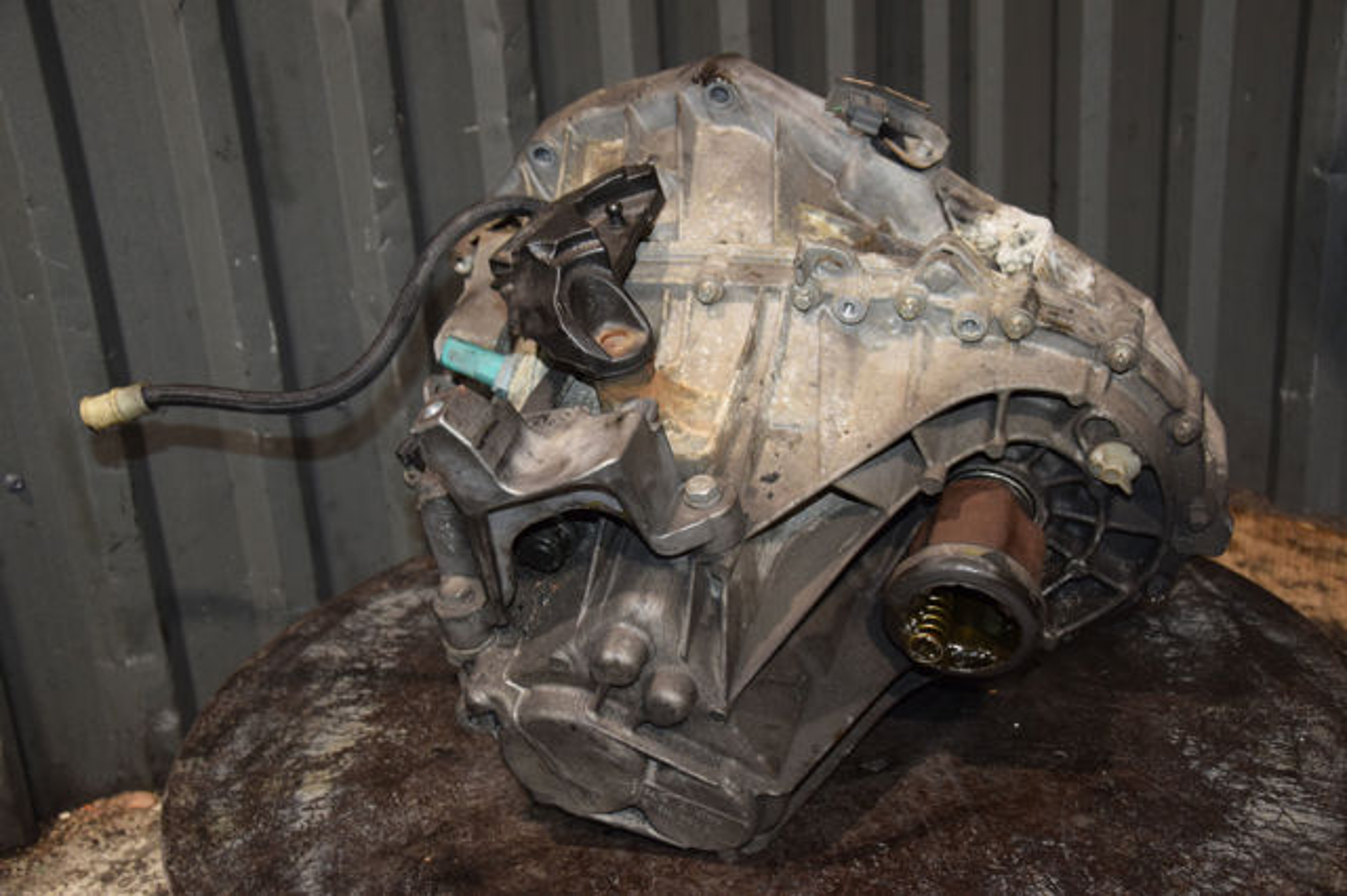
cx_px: 674
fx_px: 1571
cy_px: 448
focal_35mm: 42
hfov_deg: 46.4
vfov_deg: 31.9
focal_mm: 28
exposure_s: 1/60
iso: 800
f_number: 5
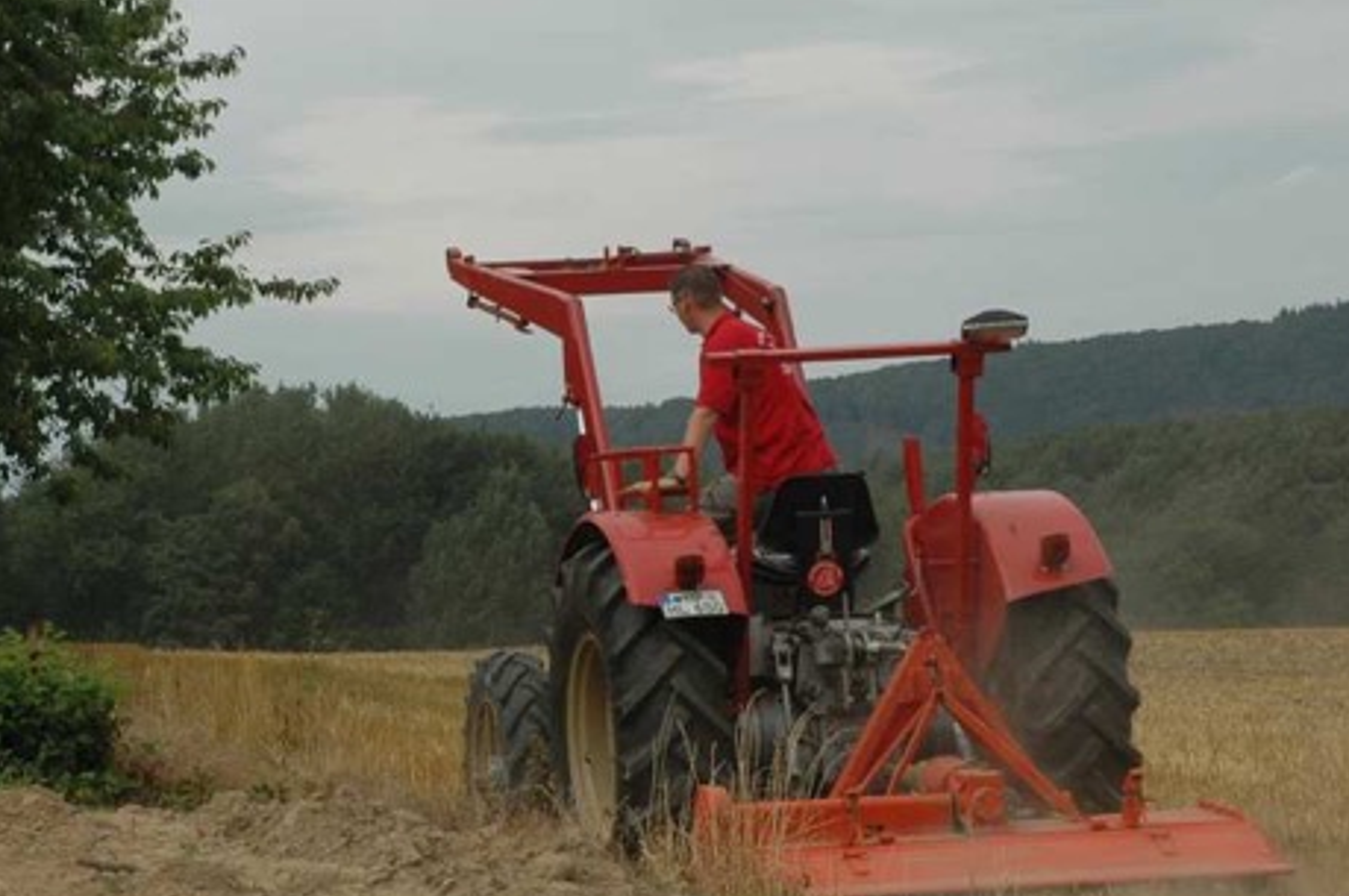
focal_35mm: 136
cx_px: 444
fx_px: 5091
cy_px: 358
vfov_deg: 10.1
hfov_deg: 15.1
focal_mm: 52
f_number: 11
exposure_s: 1/400
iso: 400
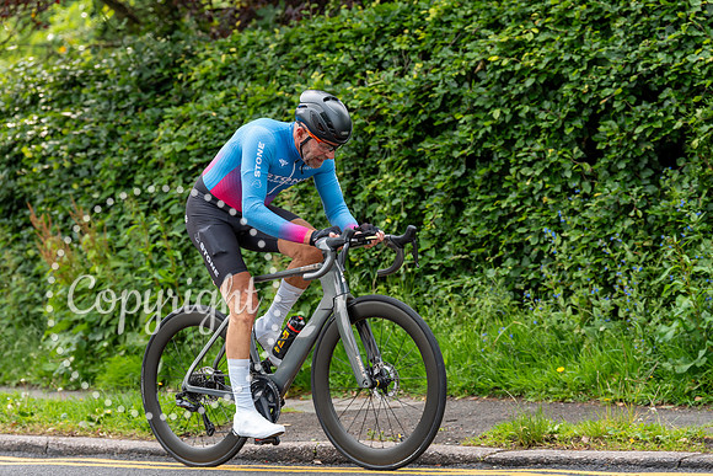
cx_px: 356
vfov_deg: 12.9
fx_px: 2100
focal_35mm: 106
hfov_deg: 19.3
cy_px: 238
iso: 500
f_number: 3.5
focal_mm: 106
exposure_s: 1/1000
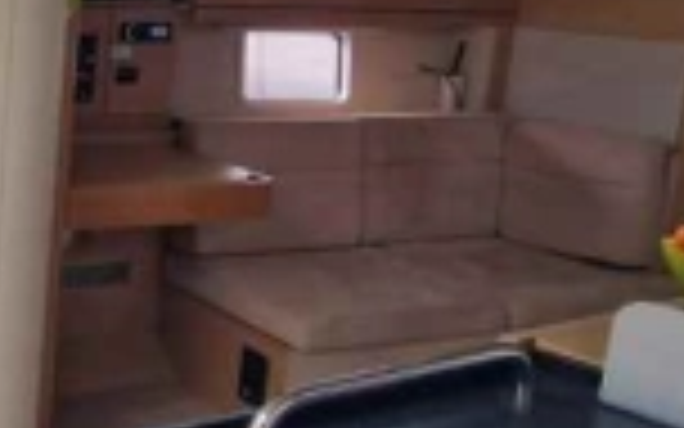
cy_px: 146
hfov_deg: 33.9
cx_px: -104
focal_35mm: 50
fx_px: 932
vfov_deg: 25.7
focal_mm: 2.2
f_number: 2.2
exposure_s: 1/177
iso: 50
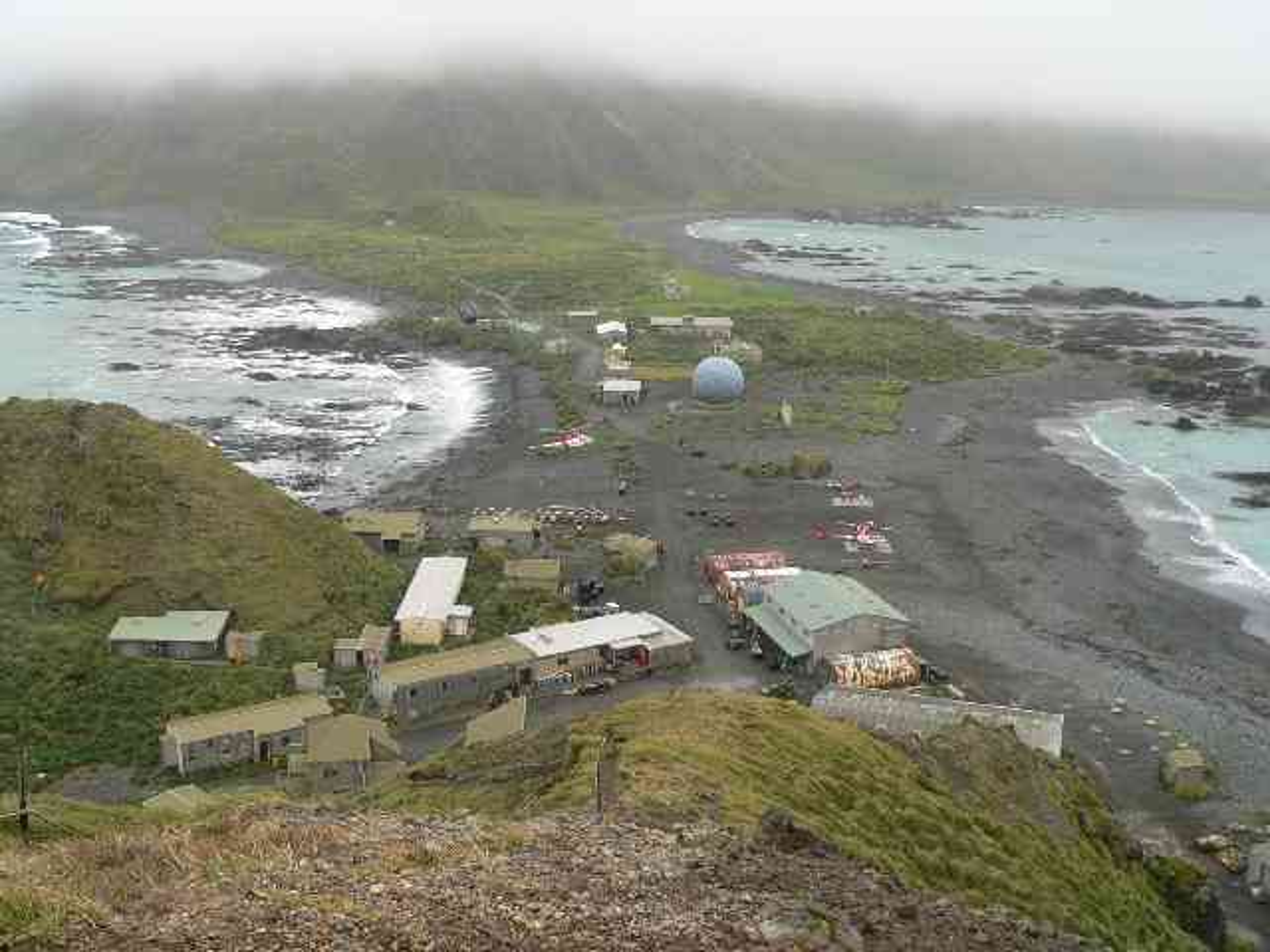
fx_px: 1321
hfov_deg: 51.4
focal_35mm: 36
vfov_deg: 39.7
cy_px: 476
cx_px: 635
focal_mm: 6
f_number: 4
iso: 100
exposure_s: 1/125
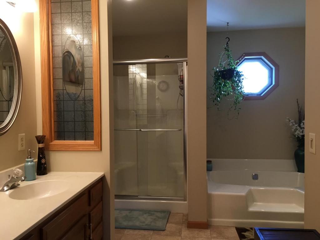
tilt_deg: -1.7
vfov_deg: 48.2
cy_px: 120
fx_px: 268
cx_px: 160
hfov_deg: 61.7
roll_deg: +0.3
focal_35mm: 29
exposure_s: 1/30
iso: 40
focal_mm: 4.15
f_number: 2.2
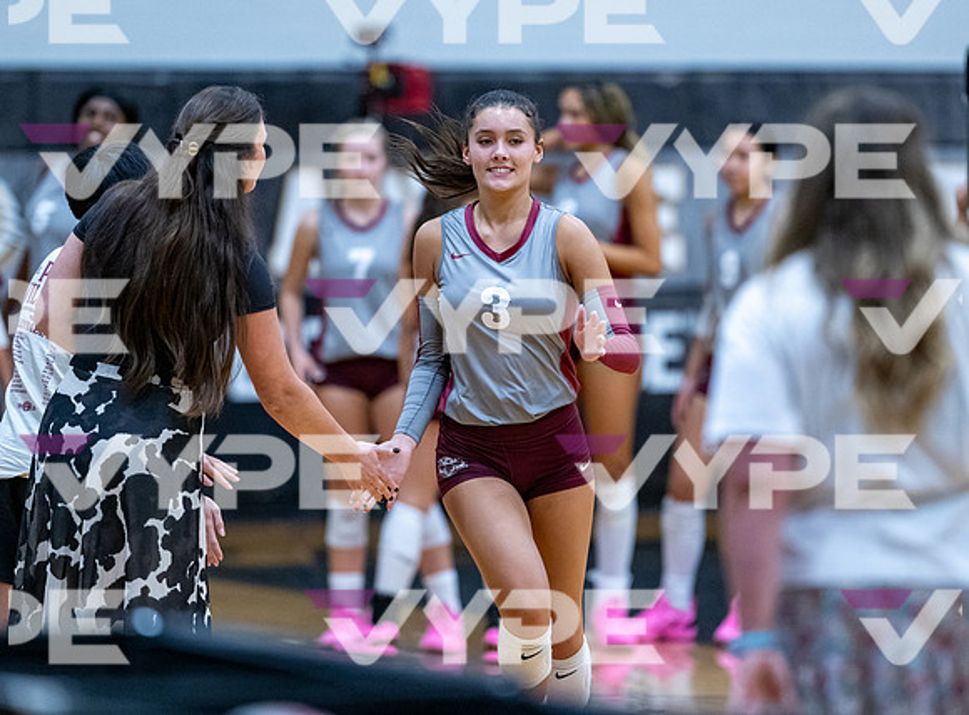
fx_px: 7461
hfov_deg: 7.4
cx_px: 486
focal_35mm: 268
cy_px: 278
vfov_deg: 5.5
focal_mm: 200
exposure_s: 1/1600
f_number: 2
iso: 3200
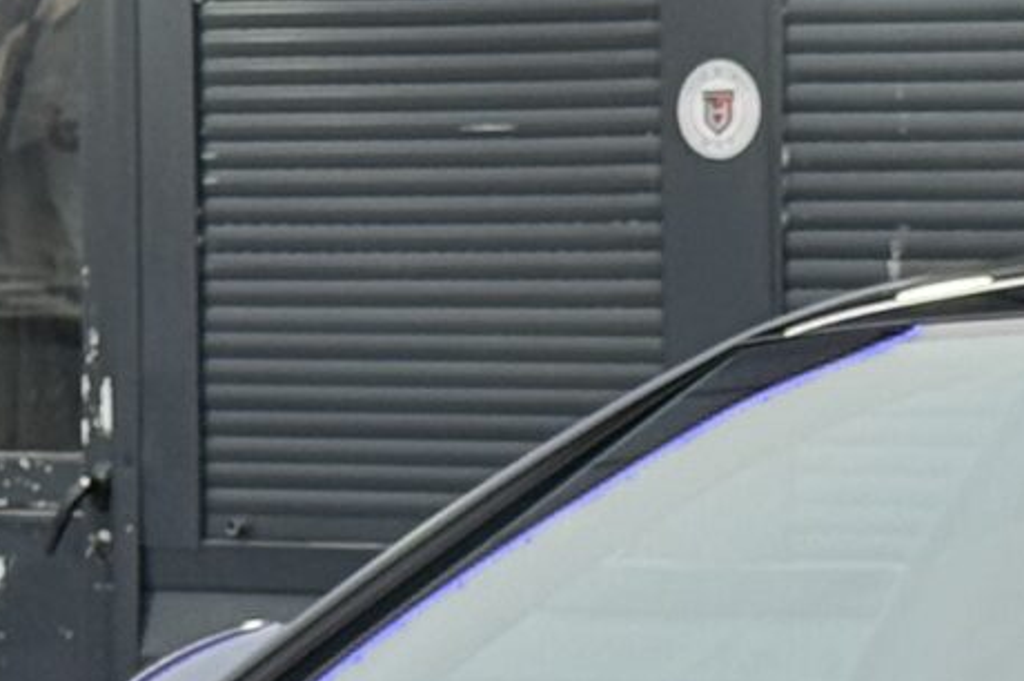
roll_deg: -0.7
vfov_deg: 4.9
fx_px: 7902
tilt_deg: -2.3
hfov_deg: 7.4
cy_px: 941
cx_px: 1160
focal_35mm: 278
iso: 100
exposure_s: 1/75
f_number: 1.78
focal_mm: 6.76
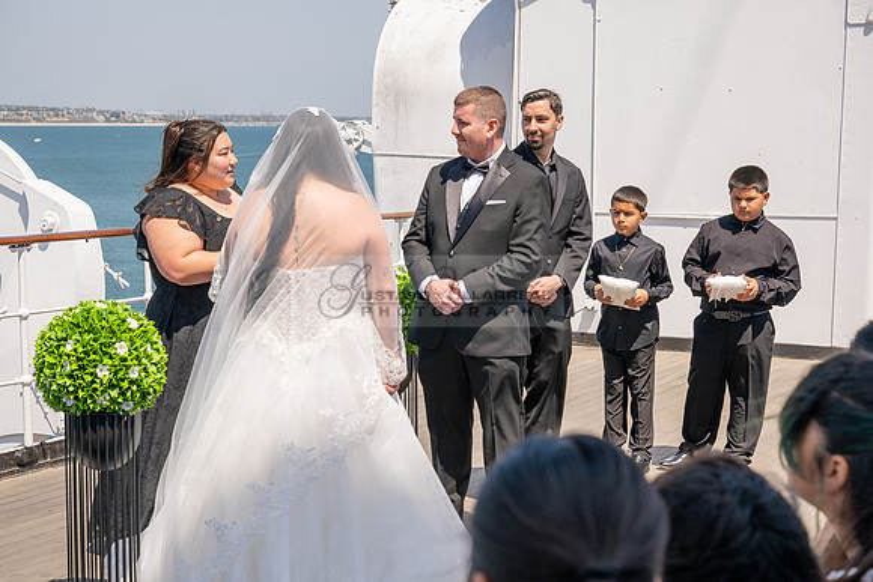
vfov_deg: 19.5
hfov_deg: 28.8
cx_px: 436
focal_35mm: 70
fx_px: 1698
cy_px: 291
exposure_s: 1/800
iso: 200
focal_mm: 70
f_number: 8
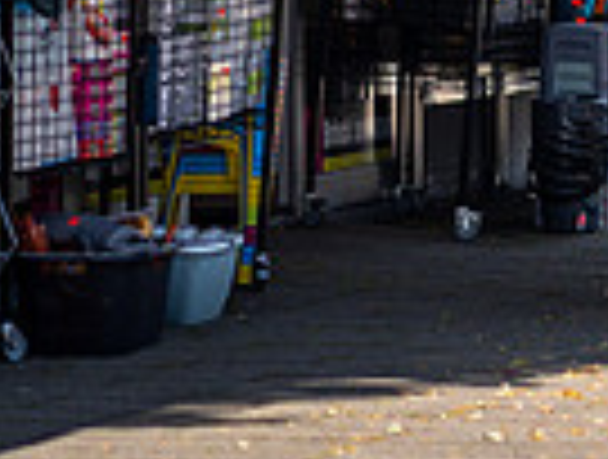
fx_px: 6393
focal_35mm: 363
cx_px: 1058
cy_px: -309
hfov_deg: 5.4
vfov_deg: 4.1
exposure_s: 1/2000
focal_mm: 85
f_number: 1.4
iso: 50
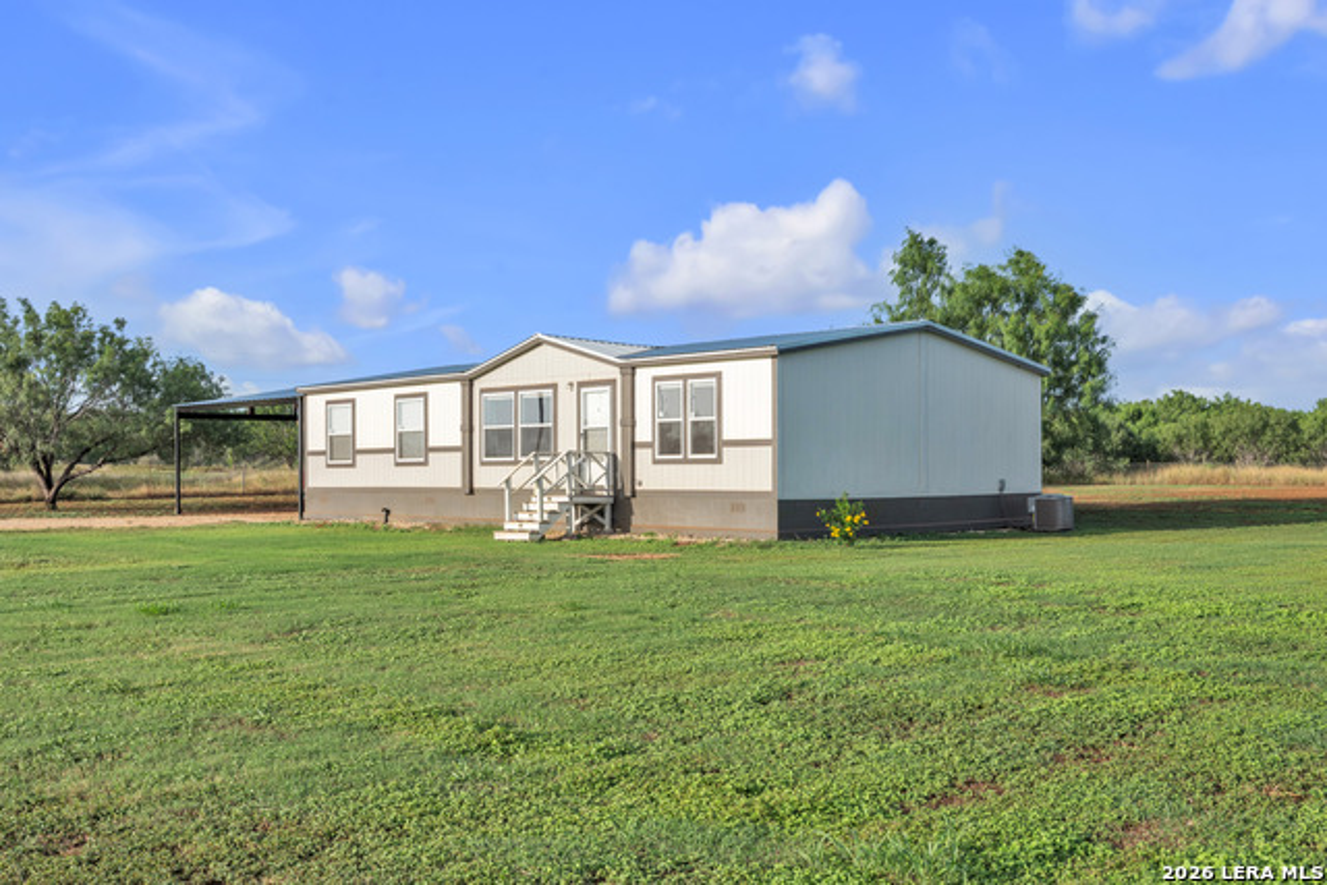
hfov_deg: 52.2
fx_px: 1353
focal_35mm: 37
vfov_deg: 36.2
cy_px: 442
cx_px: 664
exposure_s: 1/25
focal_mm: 36.7
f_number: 8
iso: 160
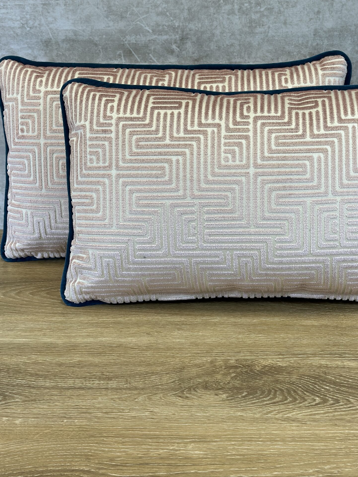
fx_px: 883
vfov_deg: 30.2
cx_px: 226
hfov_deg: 22.9
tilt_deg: -19.4
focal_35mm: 64
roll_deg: +1.7
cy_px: 188
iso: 80
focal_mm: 6.86
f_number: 1.78
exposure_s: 1/210
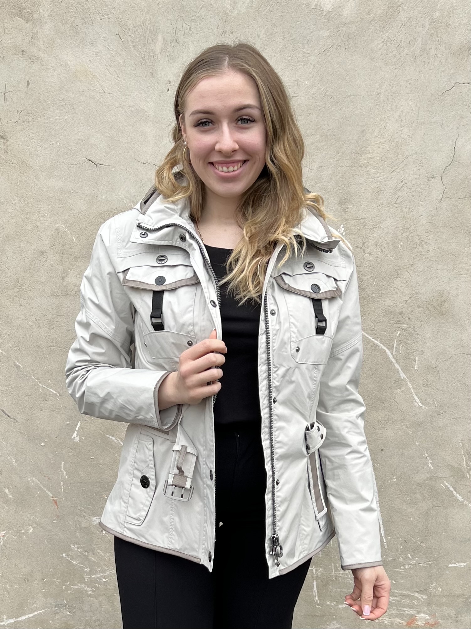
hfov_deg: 53.1
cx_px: 236
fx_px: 472
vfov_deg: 67.3
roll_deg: +1.1
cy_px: 314
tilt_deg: -14.2
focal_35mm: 26
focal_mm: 5.7
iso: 50
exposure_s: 1/687
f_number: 1.5
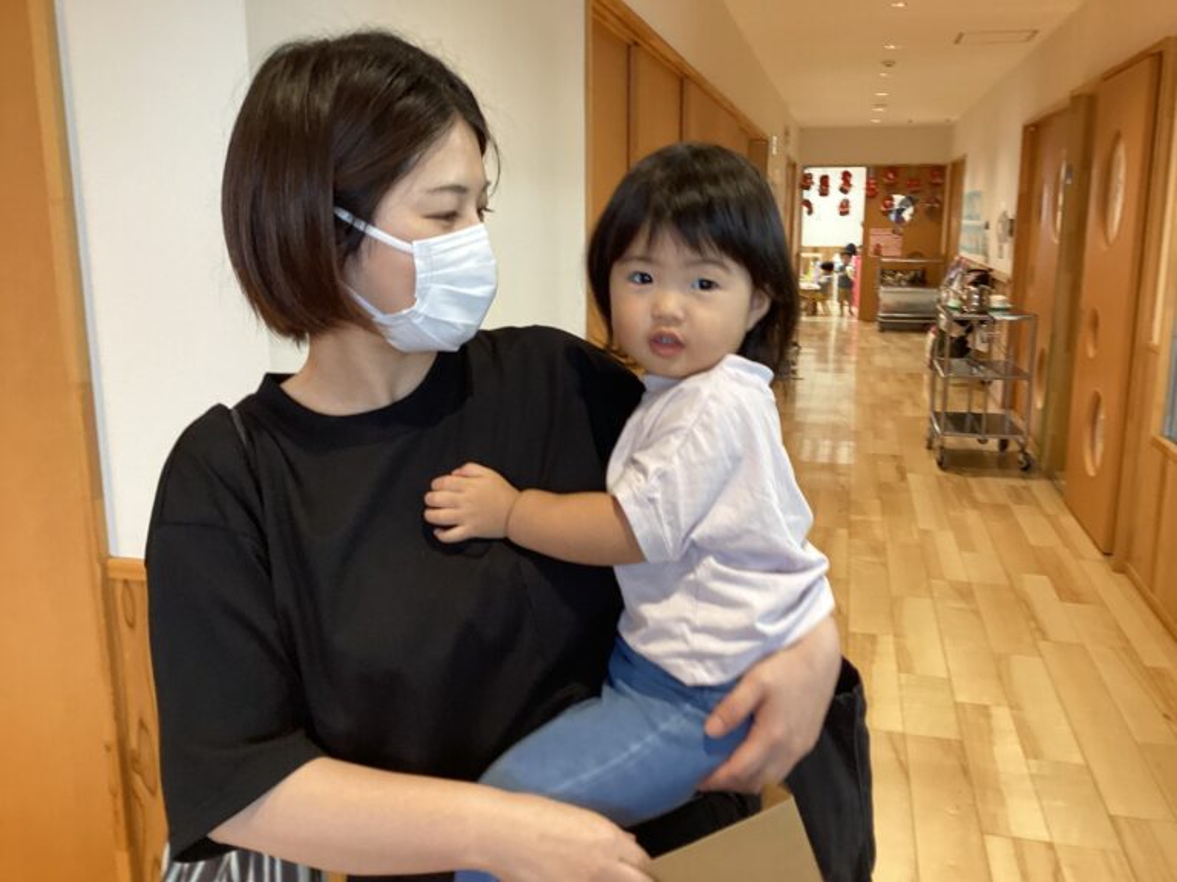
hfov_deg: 58.4
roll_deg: +0.2
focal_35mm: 31
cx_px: 588
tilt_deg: -13.3
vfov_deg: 45.4
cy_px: 441
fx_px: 1054
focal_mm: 3.3
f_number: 2.4
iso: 80
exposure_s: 1/50
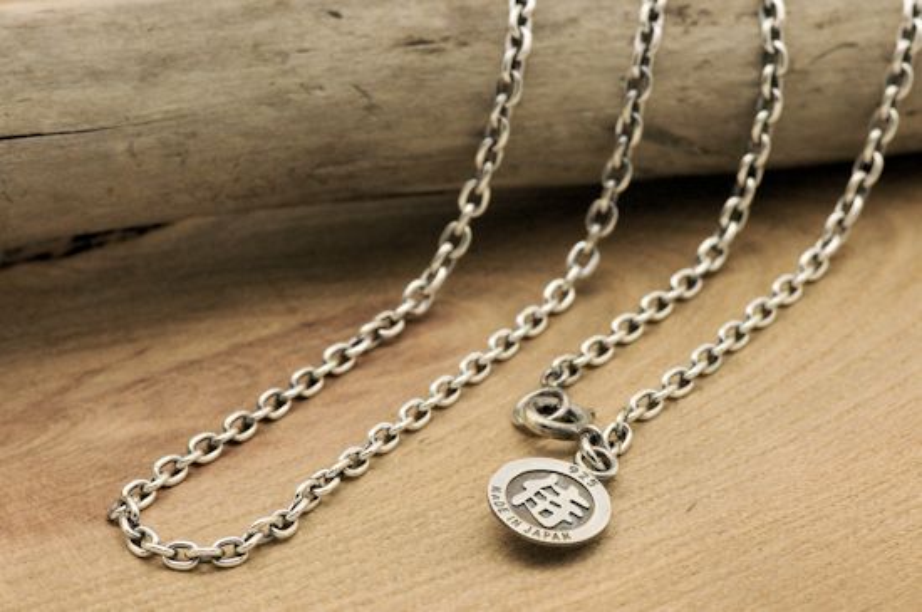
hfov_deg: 13.7
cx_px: 461
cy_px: 306
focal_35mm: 150
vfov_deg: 9.1
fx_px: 3836
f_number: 10
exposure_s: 1/250
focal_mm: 100
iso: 1000
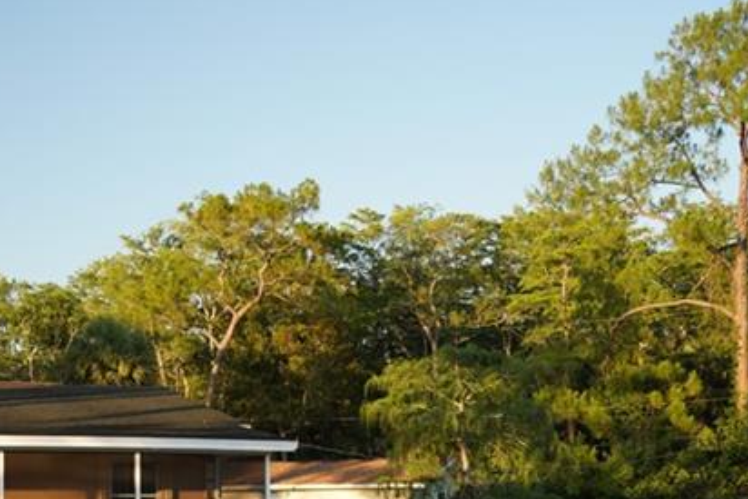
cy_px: 408
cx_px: -58
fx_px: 1496
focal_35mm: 72
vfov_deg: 18.7
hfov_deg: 26.1
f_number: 4
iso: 200
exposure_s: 1/160
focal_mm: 29
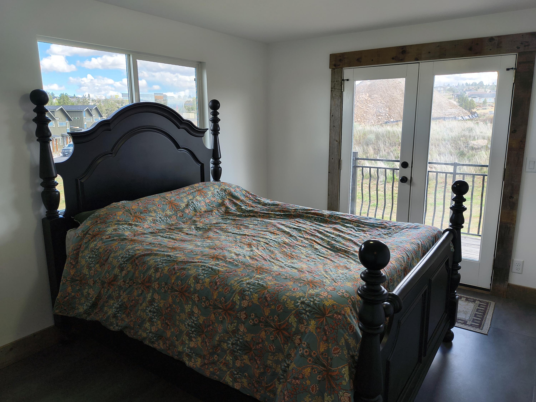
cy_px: 201
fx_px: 387
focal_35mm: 25
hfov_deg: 69.4
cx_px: 268
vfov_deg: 54.9
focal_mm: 4.68
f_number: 1.7
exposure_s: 1/120
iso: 102
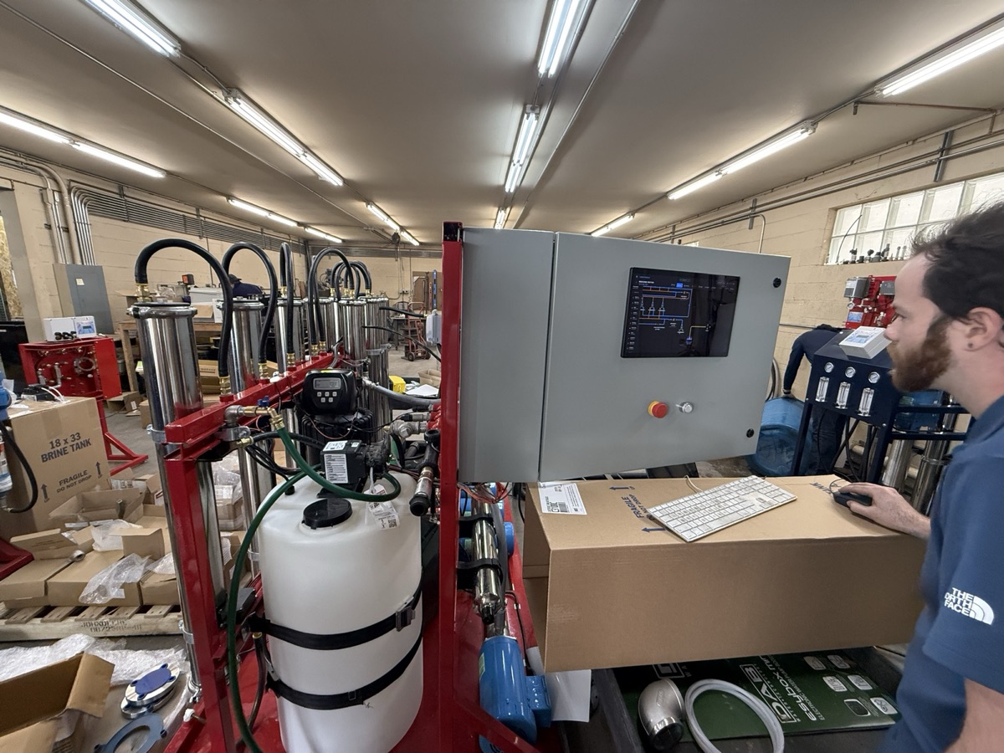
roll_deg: -1.5
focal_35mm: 14
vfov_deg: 85.7
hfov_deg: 102.1
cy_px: 376
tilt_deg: -11.9
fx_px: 406
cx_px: 502
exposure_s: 1/120
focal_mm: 2.22
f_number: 2.2
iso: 500
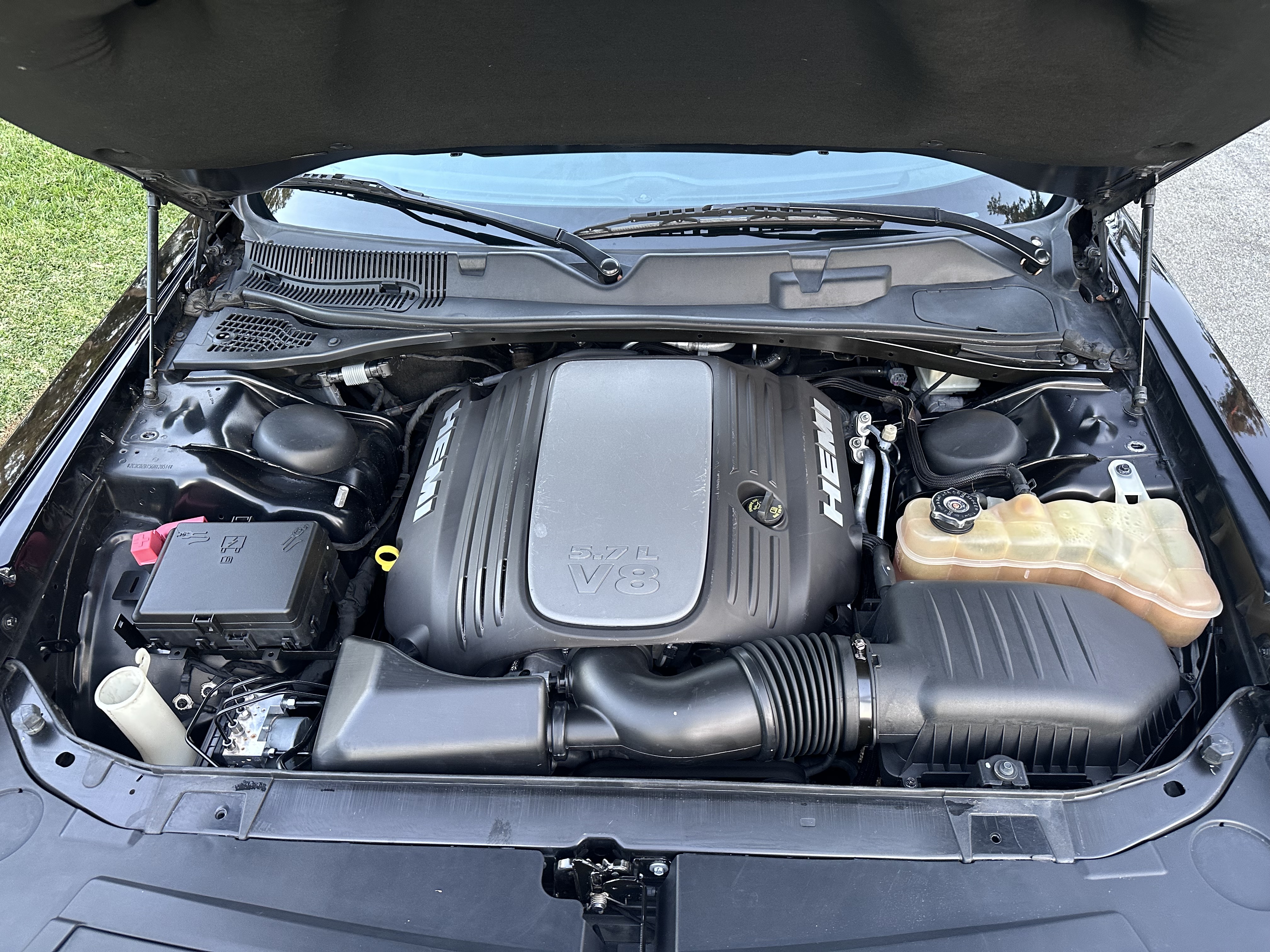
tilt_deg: -42.1
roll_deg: +0.7
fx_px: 881
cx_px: 635
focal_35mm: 24
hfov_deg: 71.6
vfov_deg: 56.8
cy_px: 476
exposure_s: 1/60
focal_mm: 6.86
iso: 320
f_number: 1.78
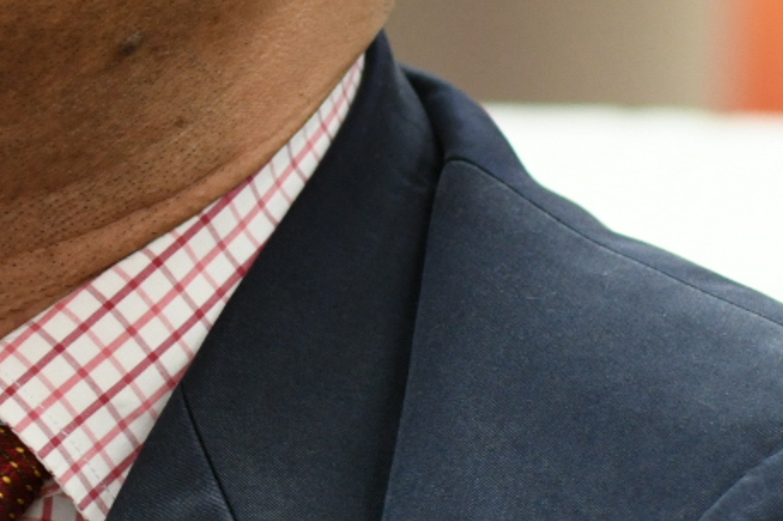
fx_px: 9800
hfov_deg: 4.5
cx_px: -499
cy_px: -196
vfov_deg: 3.0
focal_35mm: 451
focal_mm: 85
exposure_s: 1/125
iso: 1250
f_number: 2.5
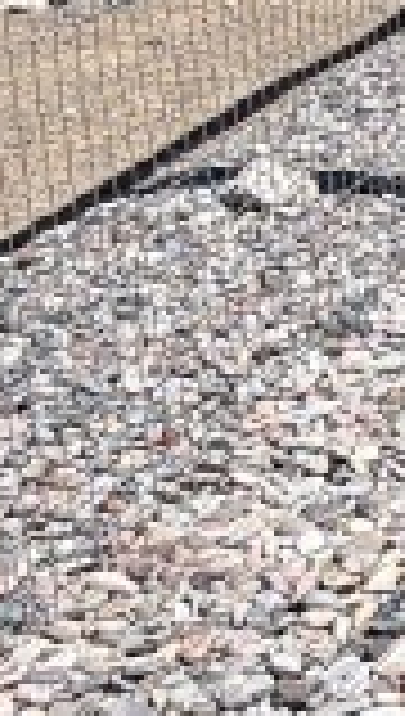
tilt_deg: -10.0
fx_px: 1862
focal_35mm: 98
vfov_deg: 20.8
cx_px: 1616
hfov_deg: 7.9
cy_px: -45
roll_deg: -0.2
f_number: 2.2
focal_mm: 2.22
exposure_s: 1/1033
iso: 20
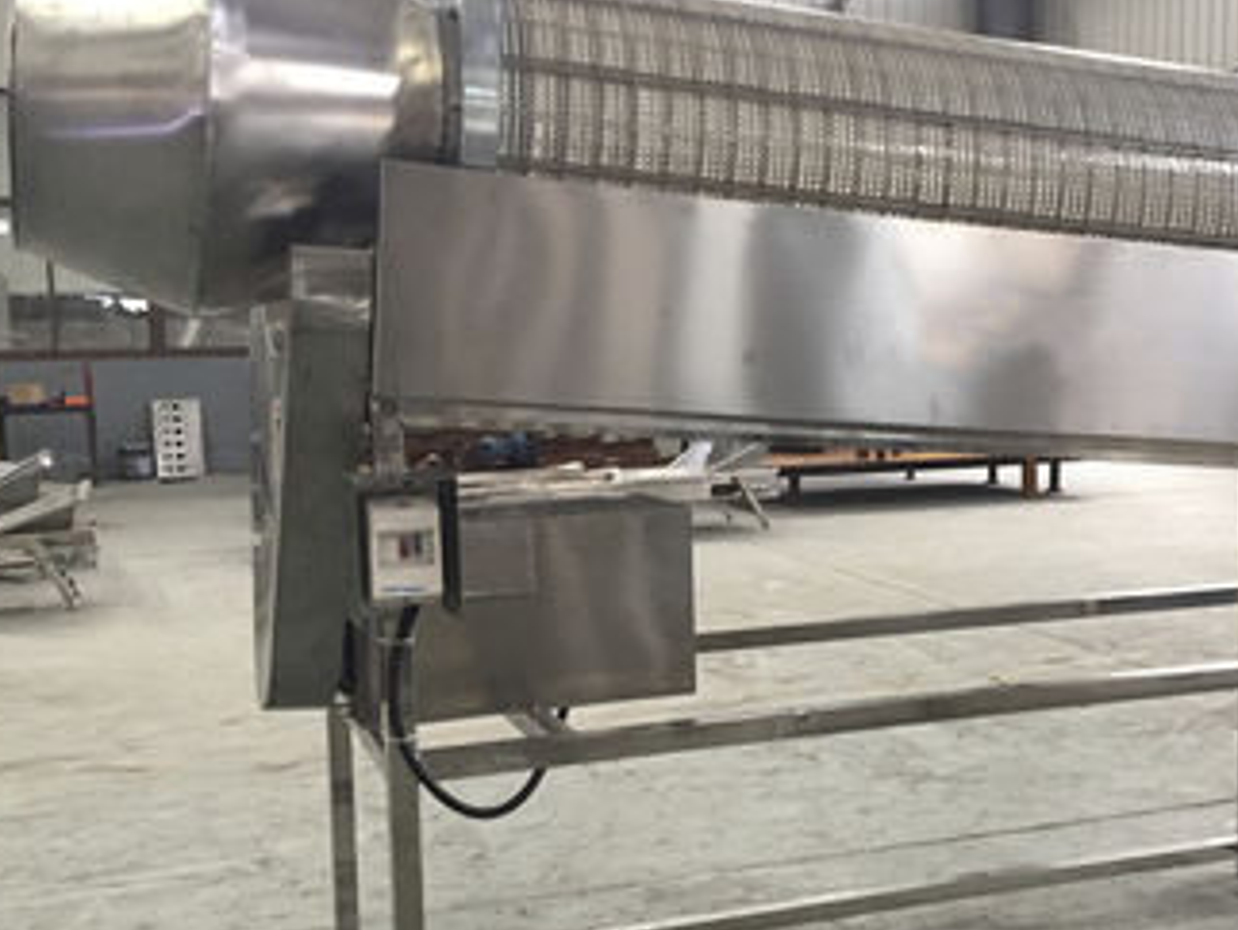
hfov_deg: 41.8
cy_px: 528
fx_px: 1611
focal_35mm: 45
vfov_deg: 32.2
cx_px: 750
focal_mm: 4.15
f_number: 2.2
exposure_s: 1/20
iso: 250
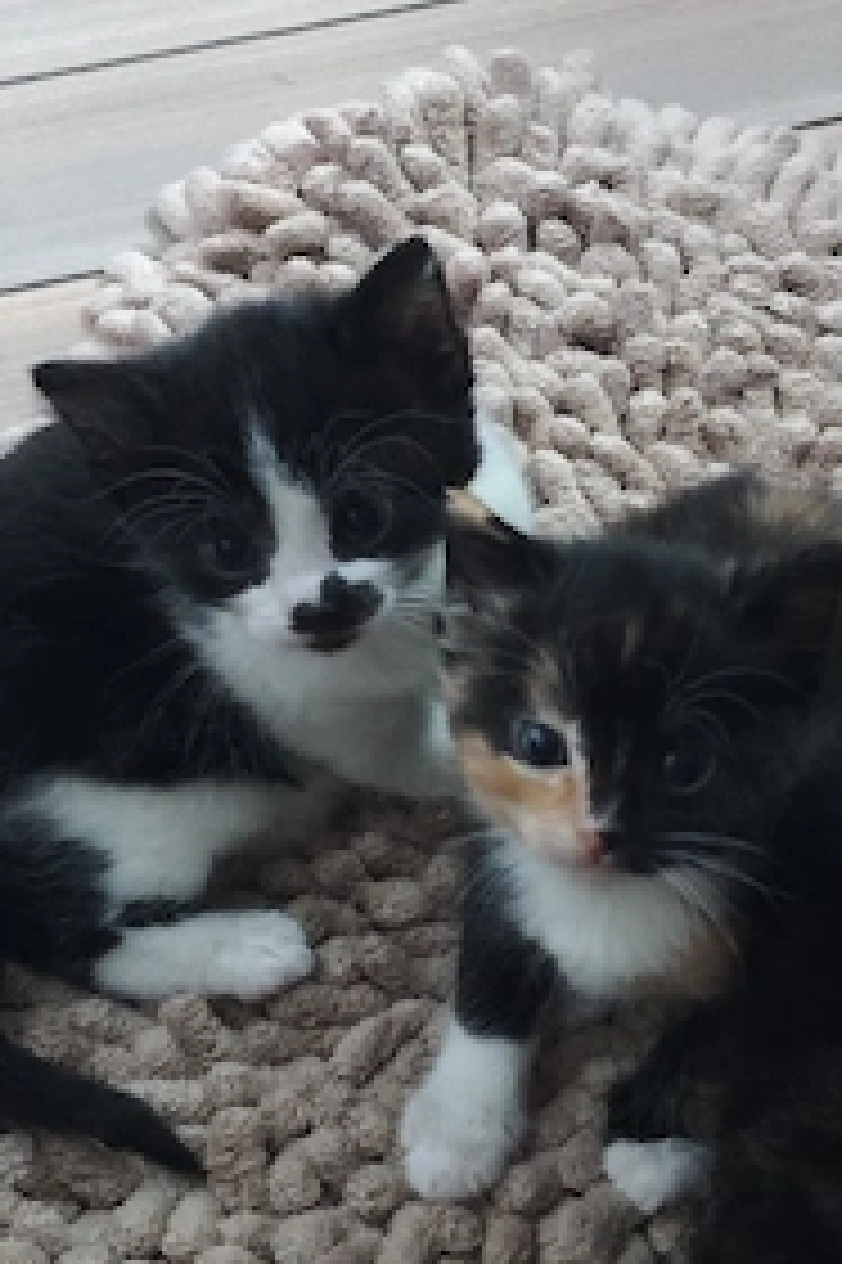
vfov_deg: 23.6
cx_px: 567
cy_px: 796
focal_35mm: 86
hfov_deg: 15.8
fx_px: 3021
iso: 2000
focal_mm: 6.55
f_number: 1.6
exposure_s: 1/25
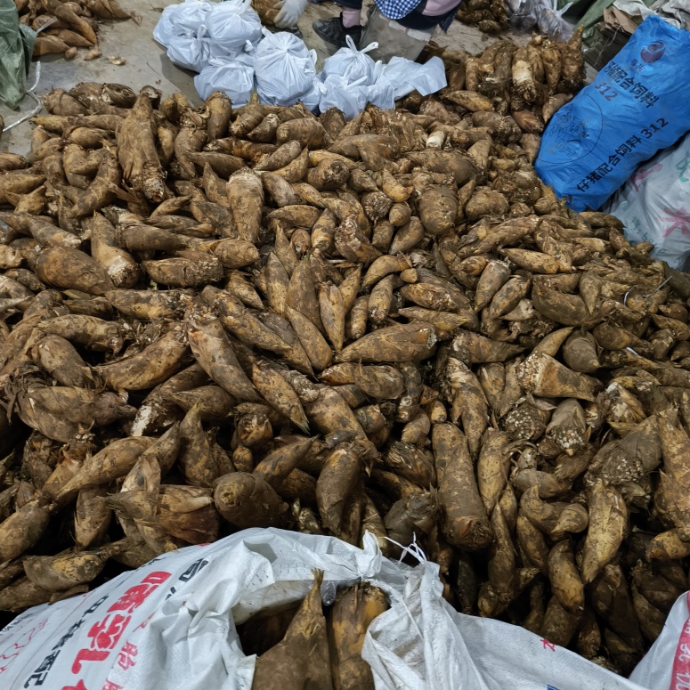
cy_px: 270
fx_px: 631
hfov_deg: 57.3
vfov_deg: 56.8
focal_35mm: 28
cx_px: 348
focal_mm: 5.84
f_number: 1.6
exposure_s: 1/25
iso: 1000
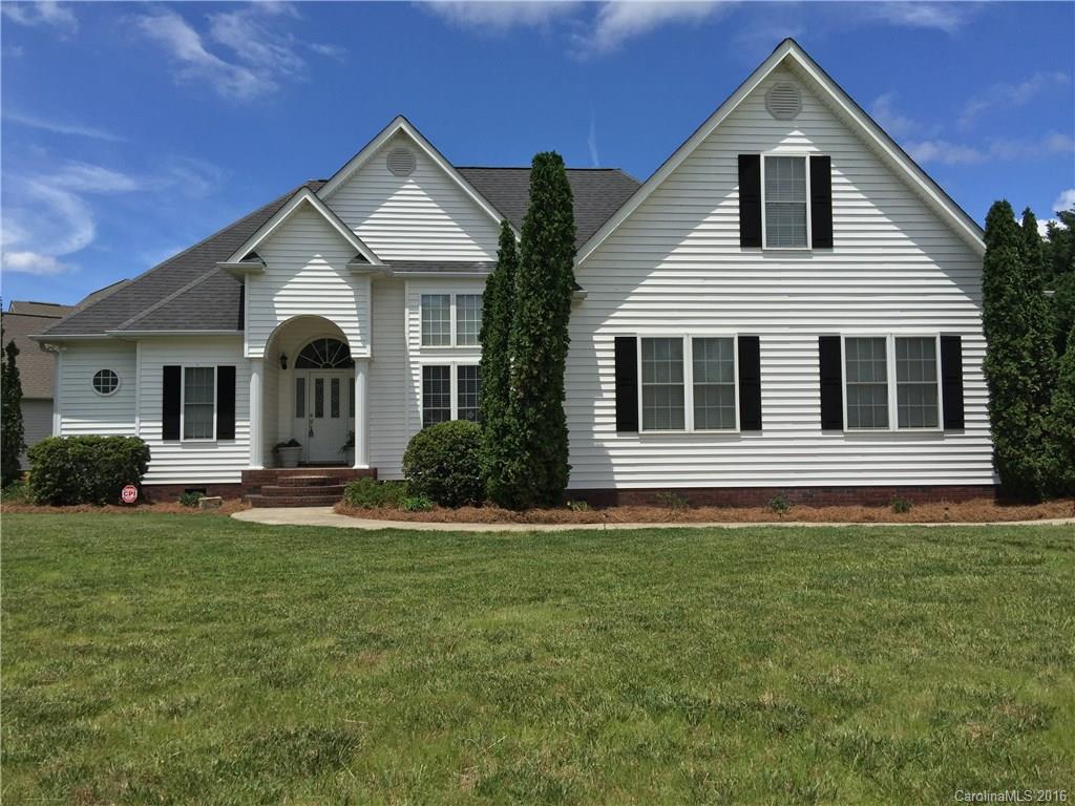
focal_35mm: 29
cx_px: 538
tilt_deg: +3.4
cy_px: 403
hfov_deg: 61.7
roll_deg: -0.2
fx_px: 901
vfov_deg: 48.2
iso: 32
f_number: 2.2
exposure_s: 1/3049
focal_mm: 4.15
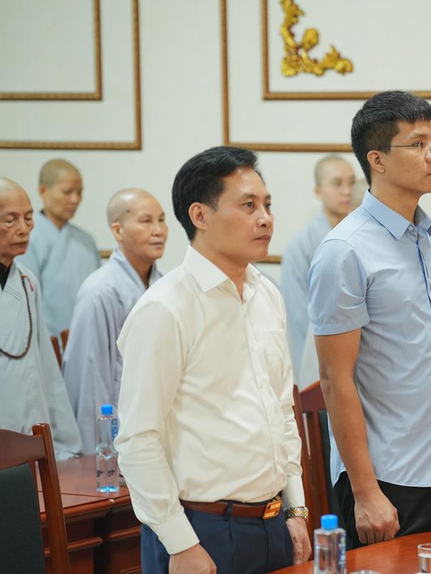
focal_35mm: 154
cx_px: 397
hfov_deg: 9.6
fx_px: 2555
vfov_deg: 12.8
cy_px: 286
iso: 3200
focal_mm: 106
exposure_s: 1/125
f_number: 2.8
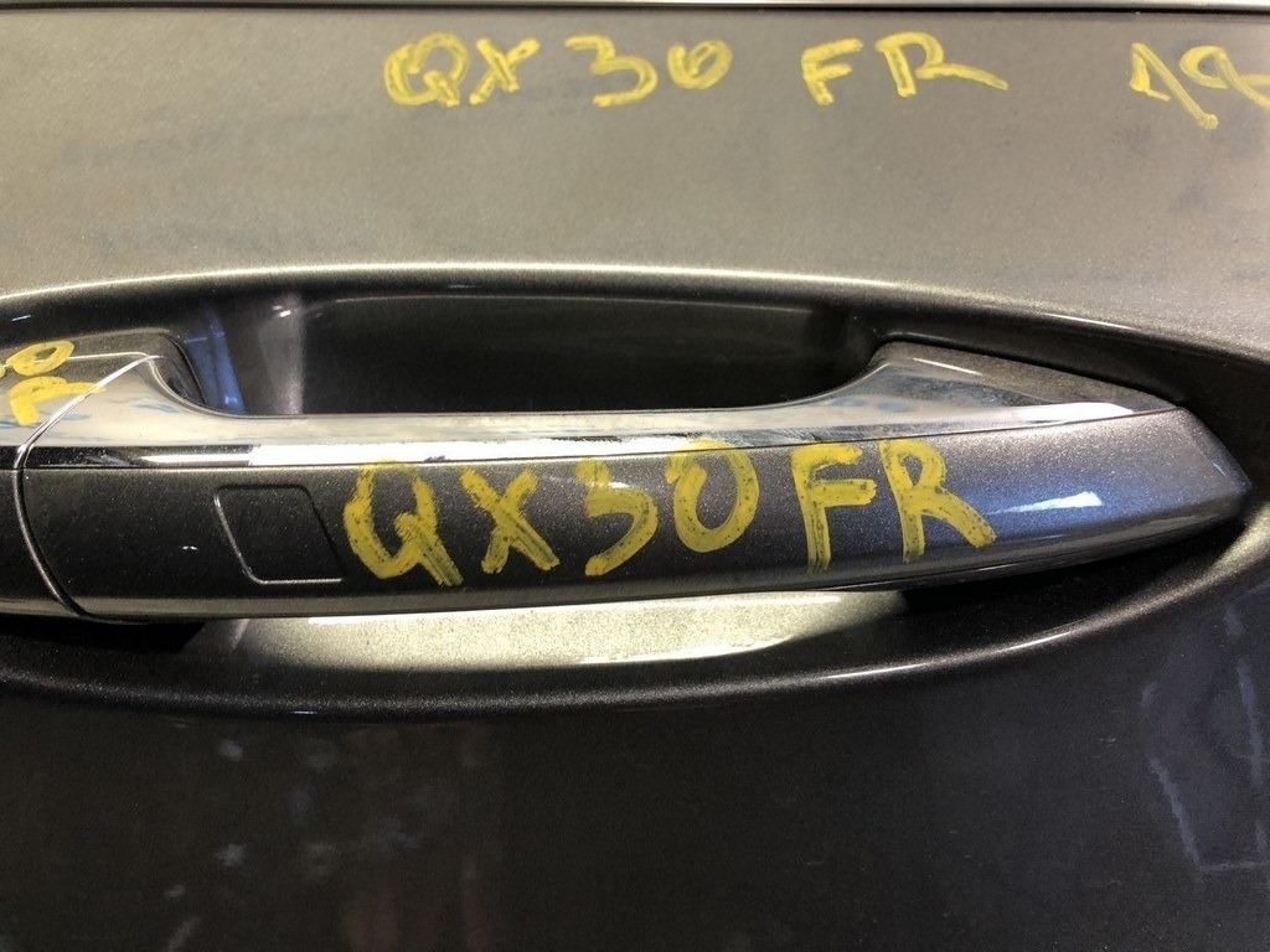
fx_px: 1027
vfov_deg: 49.7
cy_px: 476
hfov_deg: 63.4
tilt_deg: -20.1
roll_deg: +0.7
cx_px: 635
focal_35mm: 28
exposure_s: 1/25
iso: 32
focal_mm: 4
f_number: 1.8
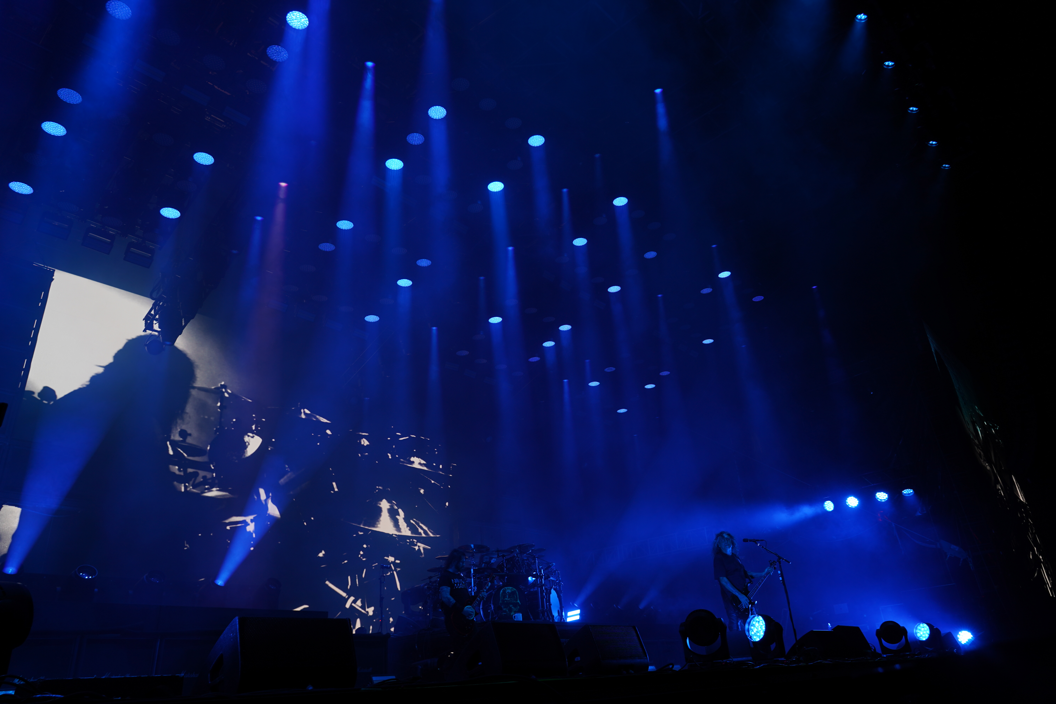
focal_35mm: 24
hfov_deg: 73.7
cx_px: 528
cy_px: 352
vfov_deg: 53.1
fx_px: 704
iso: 100
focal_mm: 24
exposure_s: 1/50
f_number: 5
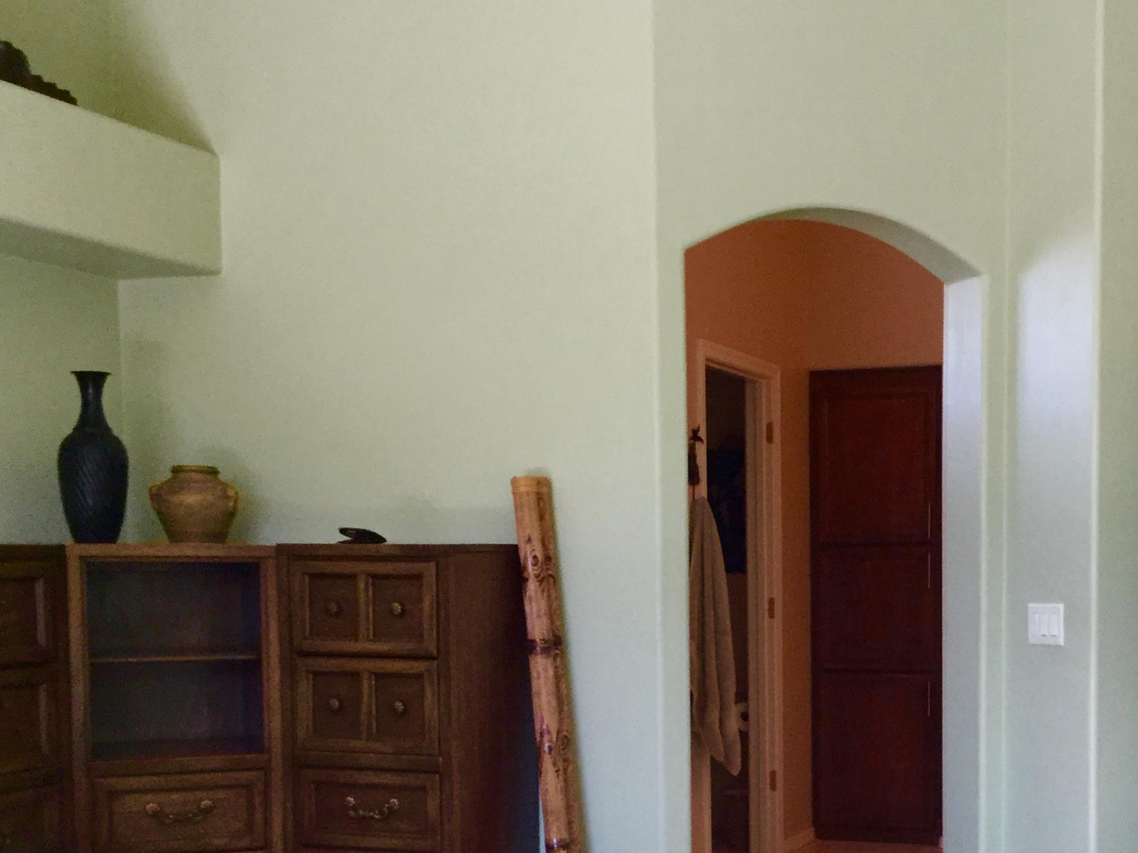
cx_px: 795
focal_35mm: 52
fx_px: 1709
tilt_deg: -4.2
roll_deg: +0.3
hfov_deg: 36.3
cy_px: 681
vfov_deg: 27.5
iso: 40
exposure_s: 1/30
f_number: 2.4
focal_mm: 3.3
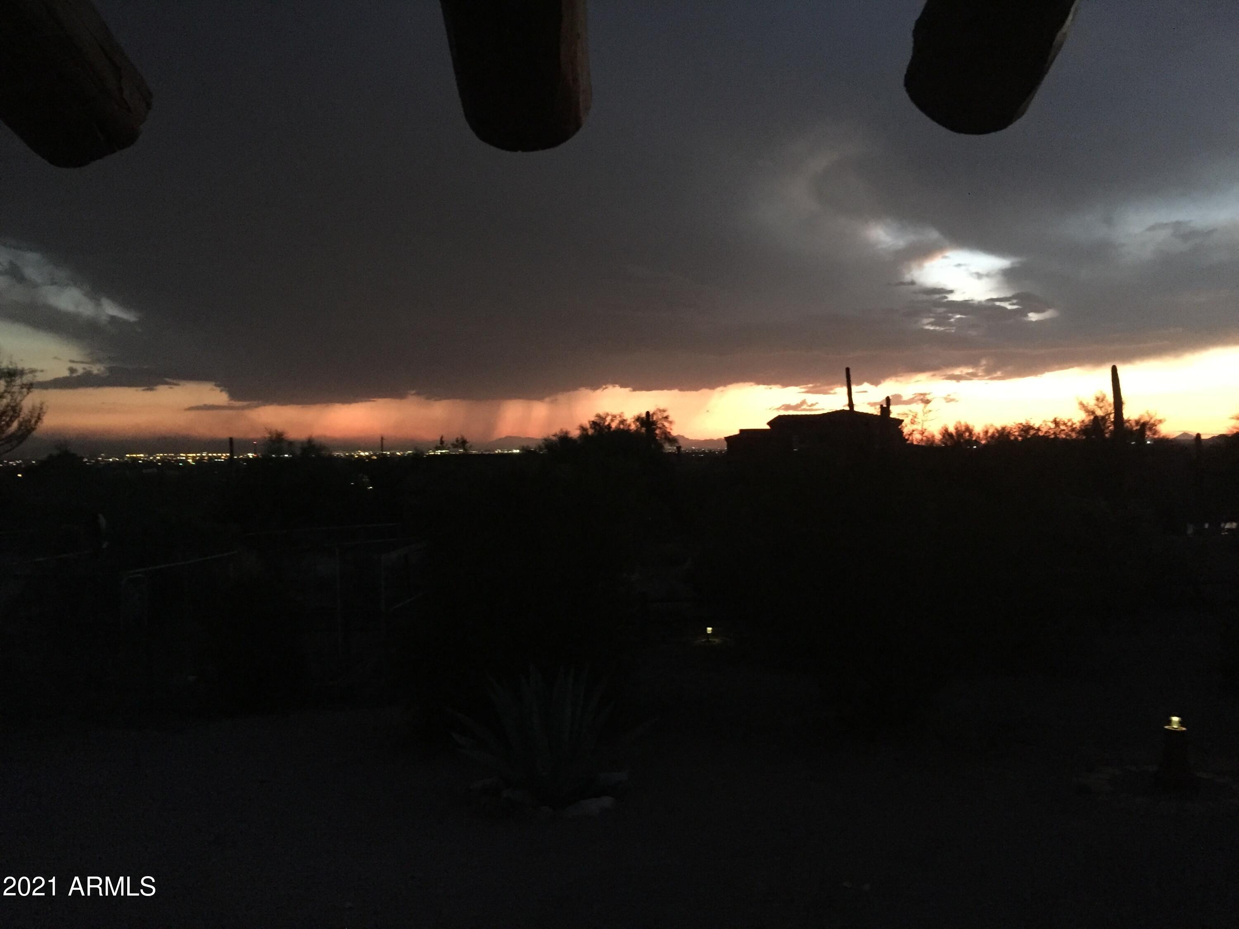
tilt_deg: -2.9
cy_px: 464
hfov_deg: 61.7
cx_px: 620
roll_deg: +0.0
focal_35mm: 29
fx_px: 1038
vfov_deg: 48.2
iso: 800
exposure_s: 1/15
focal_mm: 4.15
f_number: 2.2
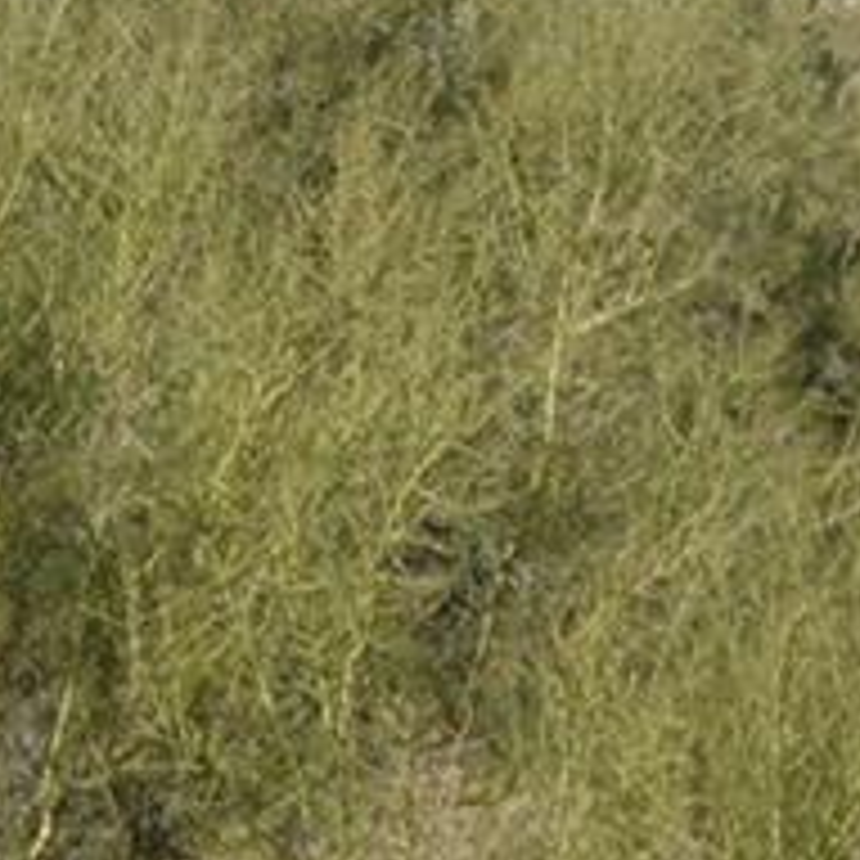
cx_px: 1234
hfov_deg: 2.9
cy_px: -234
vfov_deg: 2.9
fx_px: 16780
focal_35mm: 597
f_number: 11
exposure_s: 1/500
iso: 400
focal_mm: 70
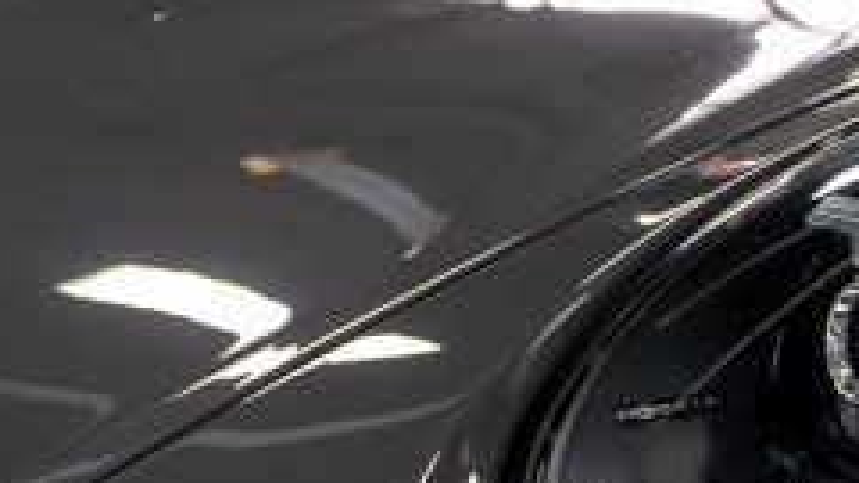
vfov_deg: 5.7
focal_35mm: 210
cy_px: 814
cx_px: 125
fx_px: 4783
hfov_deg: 10.2
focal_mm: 47
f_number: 4
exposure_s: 1/60
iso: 800
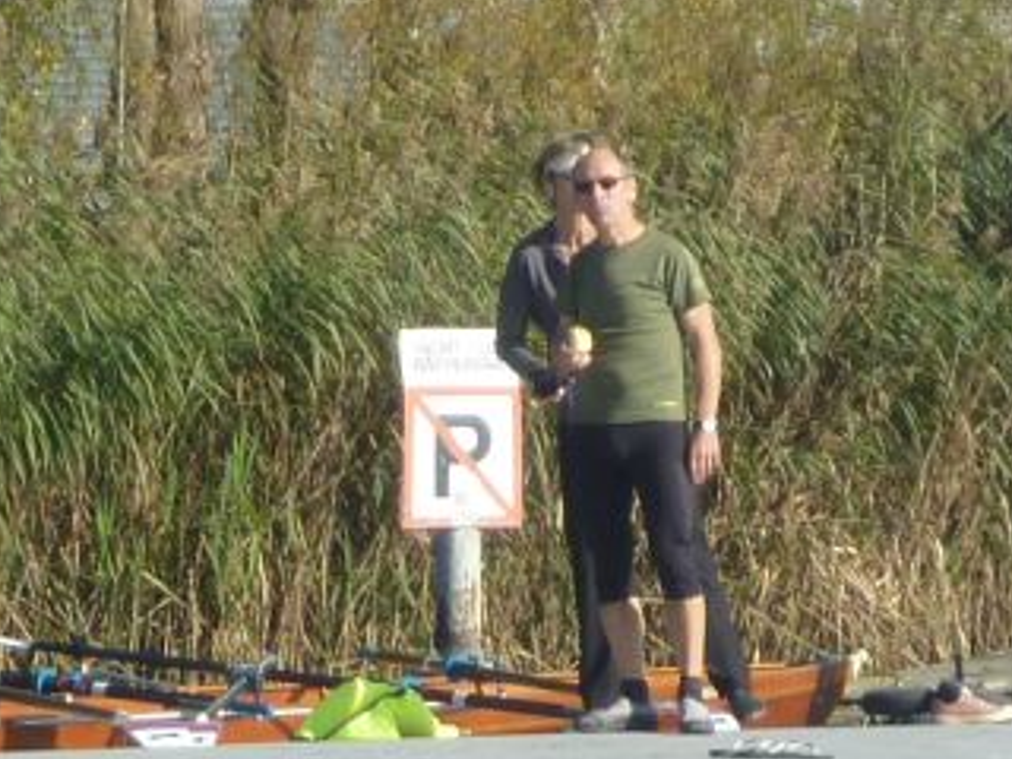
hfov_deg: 4.9
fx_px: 11694
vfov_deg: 3.7
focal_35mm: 400
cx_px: -101
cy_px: 484
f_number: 5.2
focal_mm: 14.1
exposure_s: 1/320
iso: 80
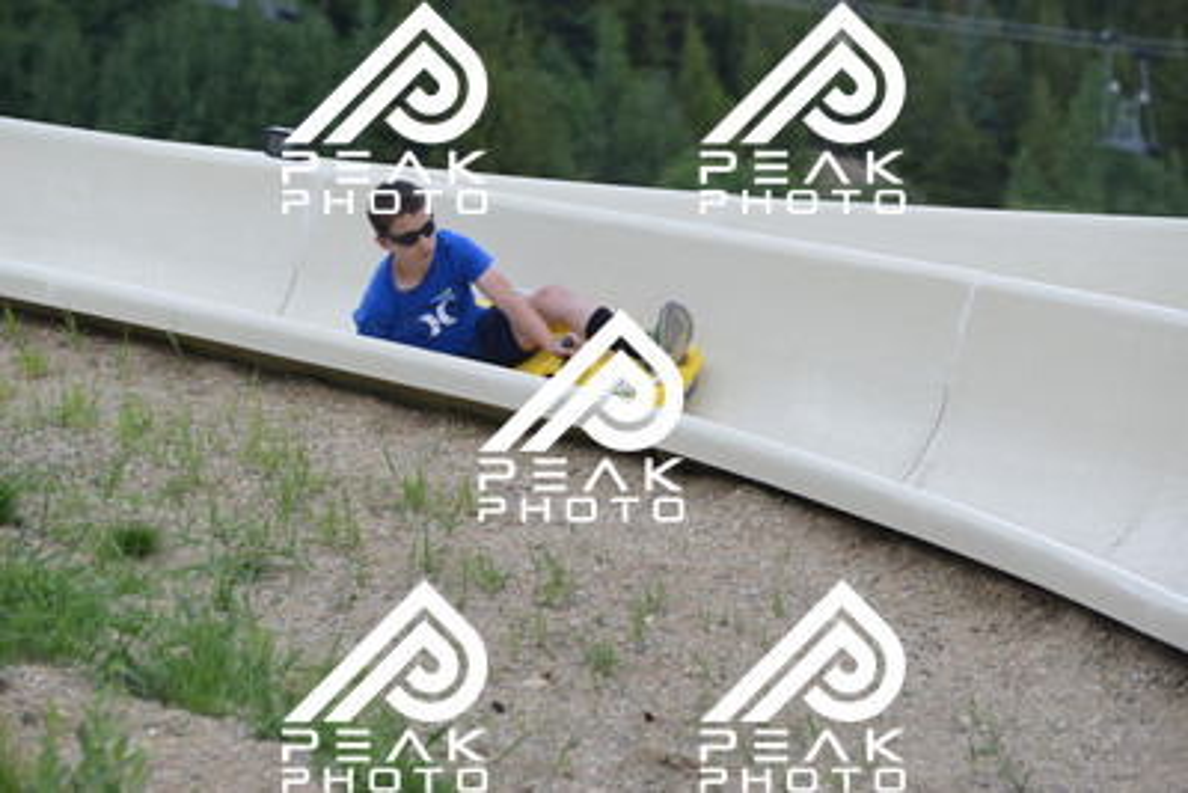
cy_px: 396
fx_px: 6437
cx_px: 594
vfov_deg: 7.0
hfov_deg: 10.5
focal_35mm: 195
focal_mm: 195
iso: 1600
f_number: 6.3
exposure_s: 1/1250
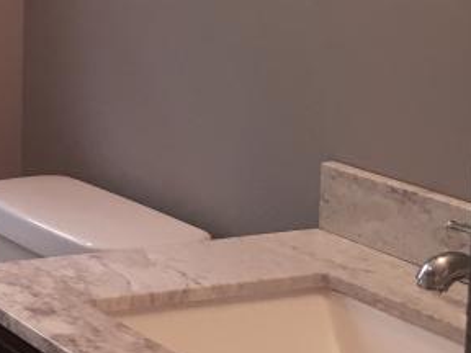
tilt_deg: -8.3
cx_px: -257
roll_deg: -0.5
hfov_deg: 17.1
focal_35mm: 103
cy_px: 49
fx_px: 1401
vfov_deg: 14.3
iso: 64
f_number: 2.2
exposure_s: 1/30
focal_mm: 4.15
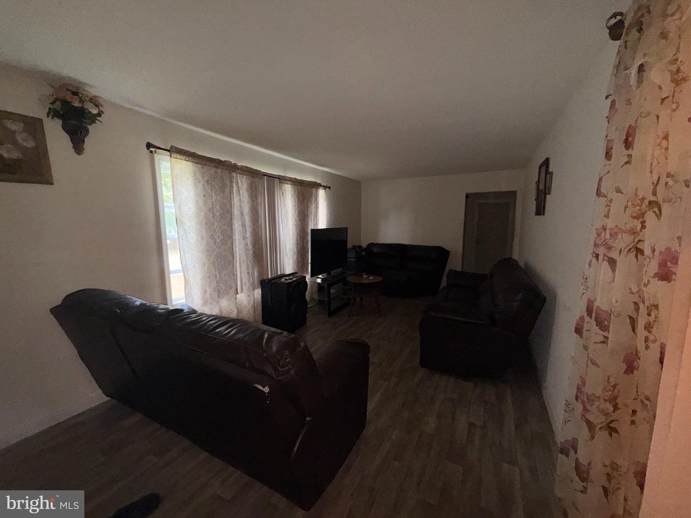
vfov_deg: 85.7
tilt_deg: -7.8
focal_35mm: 14
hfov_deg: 102.1
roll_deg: +0.4
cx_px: 346
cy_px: 259
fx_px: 279
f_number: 2.2
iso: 80
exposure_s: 1/86
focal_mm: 2.22
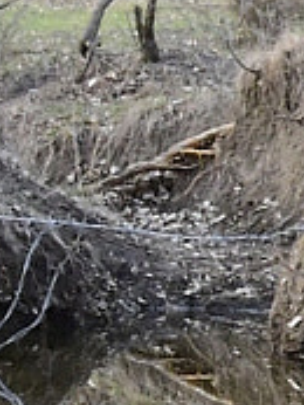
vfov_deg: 5.4
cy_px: 585
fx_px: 4215
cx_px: 1015
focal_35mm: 360
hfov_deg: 4.0
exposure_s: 1/25
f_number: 20
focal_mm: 27
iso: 1250
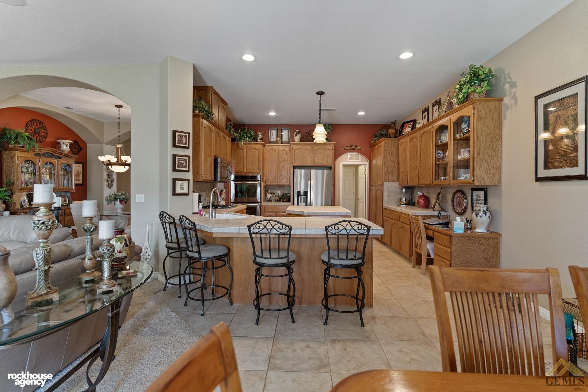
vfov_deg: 70.4
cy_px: 196
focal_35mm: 17
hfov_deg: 93.3
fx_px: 278
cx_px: 294
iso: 1250
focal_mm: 17
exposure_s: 1/50
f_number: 2.8
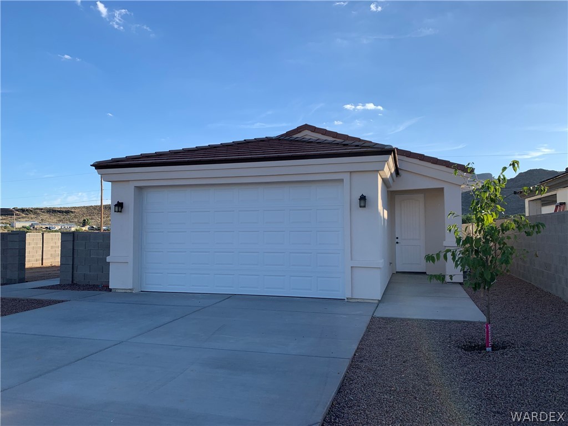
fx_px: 427
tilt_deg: +4.6
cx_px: 284
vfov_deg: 53.1
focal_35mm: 26
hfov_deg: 67.3
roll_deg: +0.5
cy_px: 213
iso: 25
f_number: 1.8
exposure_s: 1/1406
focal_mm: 4.25
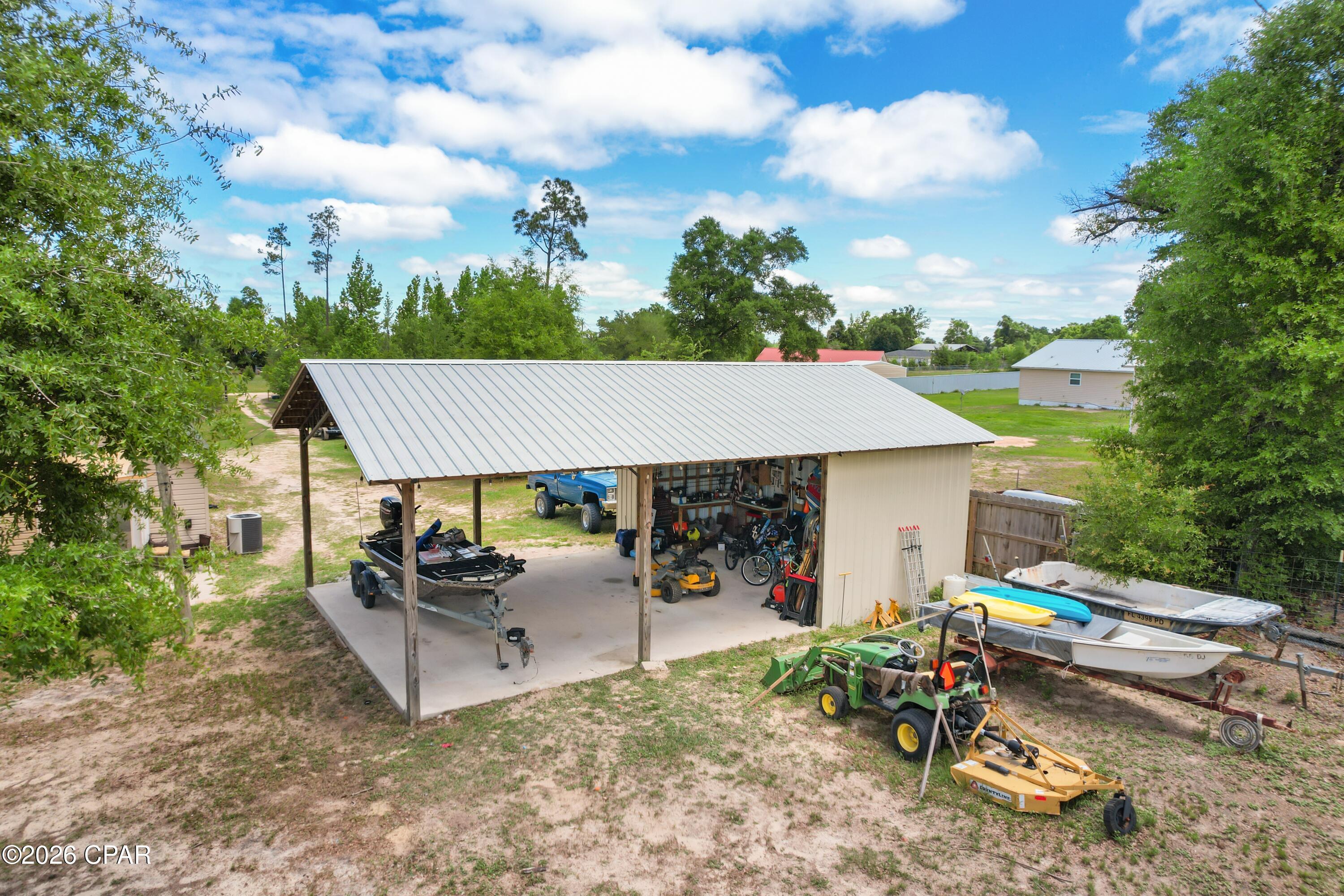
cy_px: 448
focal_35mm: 22
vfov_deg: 57.2
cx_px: 672
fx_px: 821
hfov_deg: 78.6
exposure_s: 1/800
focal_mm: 8.38
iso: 100
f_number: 2.8
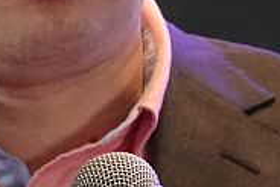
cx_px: -227
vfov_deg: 0.5
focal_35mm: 2542
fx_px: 19786
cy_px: 91
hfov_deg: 0.8
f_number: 4
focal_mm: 143.15
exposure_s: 1/250
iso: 2500
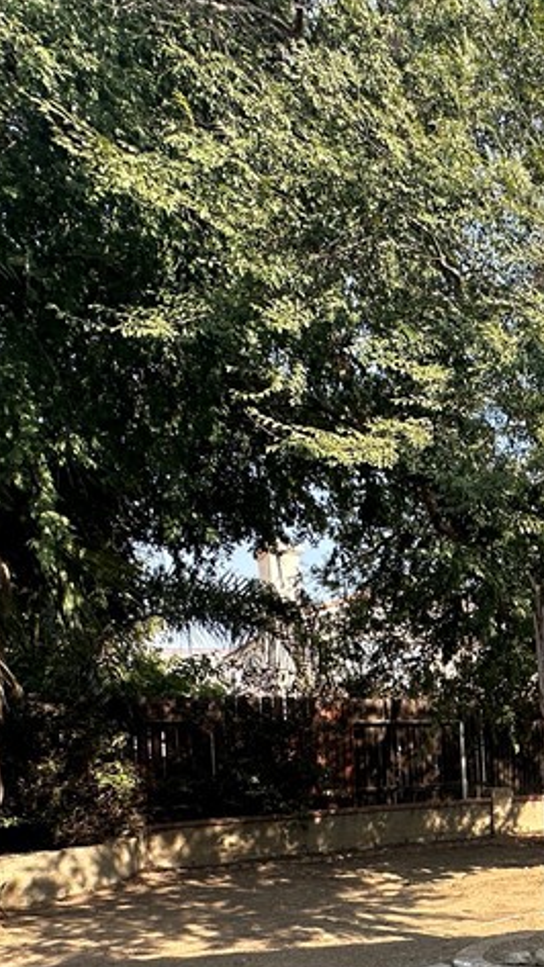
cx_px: 812
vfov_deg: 55.2
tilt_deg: +4.4
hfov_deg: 26.2
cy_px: 779
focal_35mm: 33
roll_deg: +4.1
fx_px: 846
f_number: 2.2
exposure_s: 1/437
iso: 40
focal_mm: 2.22
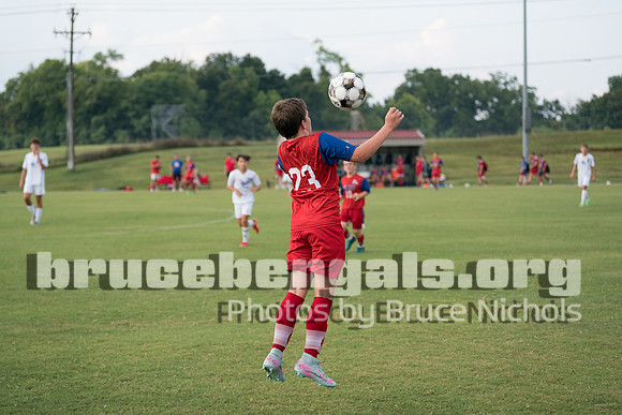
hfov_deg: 28.8
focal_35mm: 70
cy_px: 208
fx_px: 1210
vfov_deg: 19.5
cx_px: 311
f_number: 2.8
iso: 250
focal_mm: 70
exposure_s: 1/1250
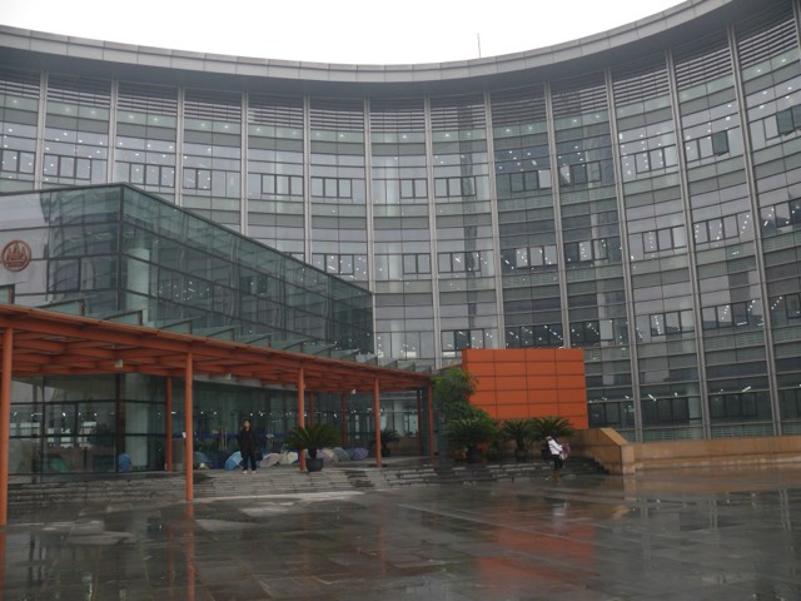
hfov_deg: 52.6
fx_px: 810
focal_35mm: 35
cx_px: 400
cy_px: 300
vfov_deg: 40.7
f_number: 2.8
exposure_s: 1/125
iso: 100
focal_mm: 7.4
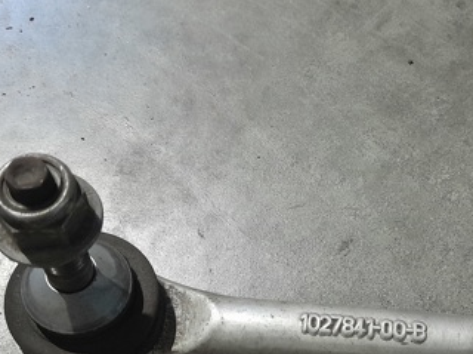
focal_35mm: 52
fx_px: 709
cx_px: 306
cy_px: 293
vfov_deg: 27.3
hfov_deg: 36.6
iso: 500
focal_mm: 3.98
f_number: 1.8
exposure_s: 1/50
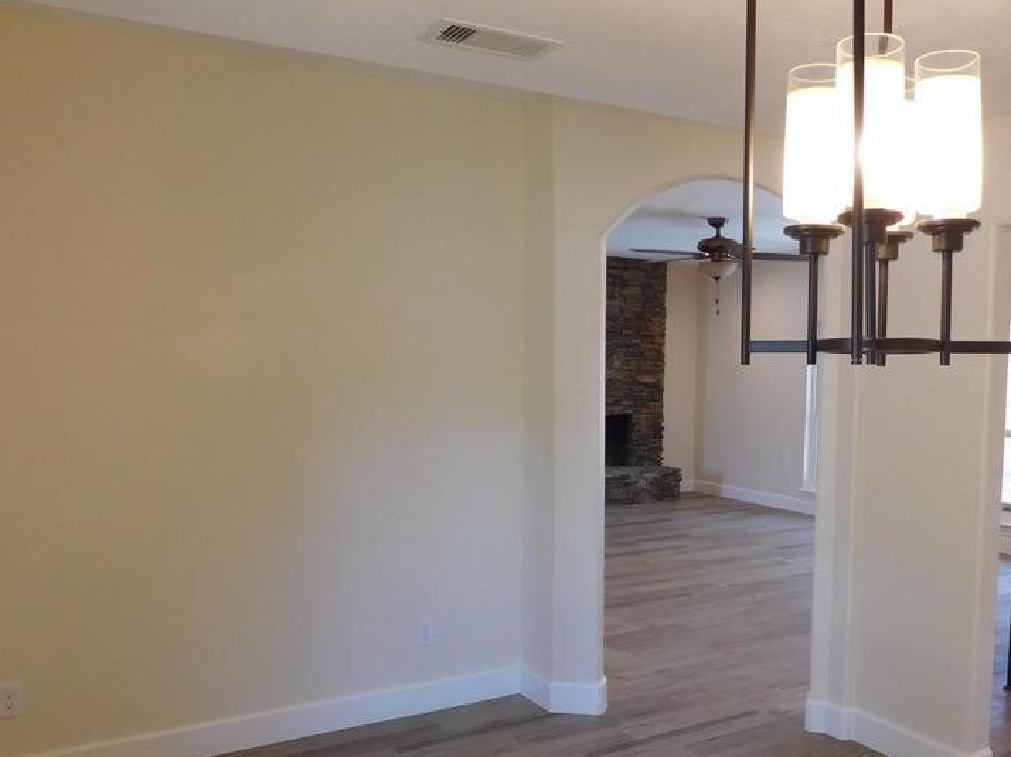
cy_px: 443
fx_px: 963
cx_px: 675
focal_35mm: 33
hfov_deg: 54.2
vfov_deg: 42.8
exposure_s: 1/30
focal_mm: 4
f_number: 3
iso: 125
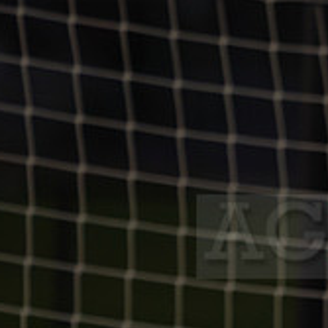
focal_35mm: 932
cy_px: 221
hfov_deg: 1.9
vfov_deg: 1.9
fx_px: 9991
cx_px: 526
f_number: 6.3
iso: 200
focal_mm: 315
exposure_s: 1/200
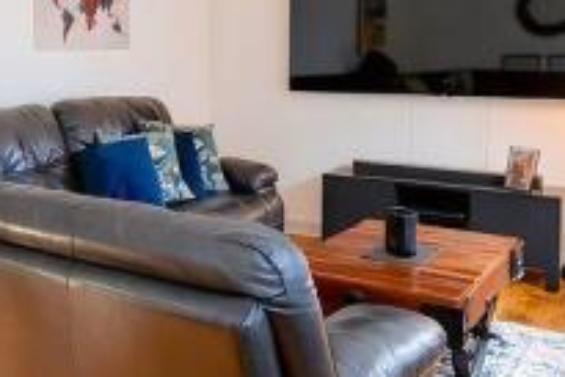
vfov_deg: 27.7
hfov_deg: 37.9
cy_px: 87
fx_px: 754
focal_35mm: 48
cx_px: 40
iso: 3200
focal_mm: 10
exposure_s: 1/25
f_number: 4.5
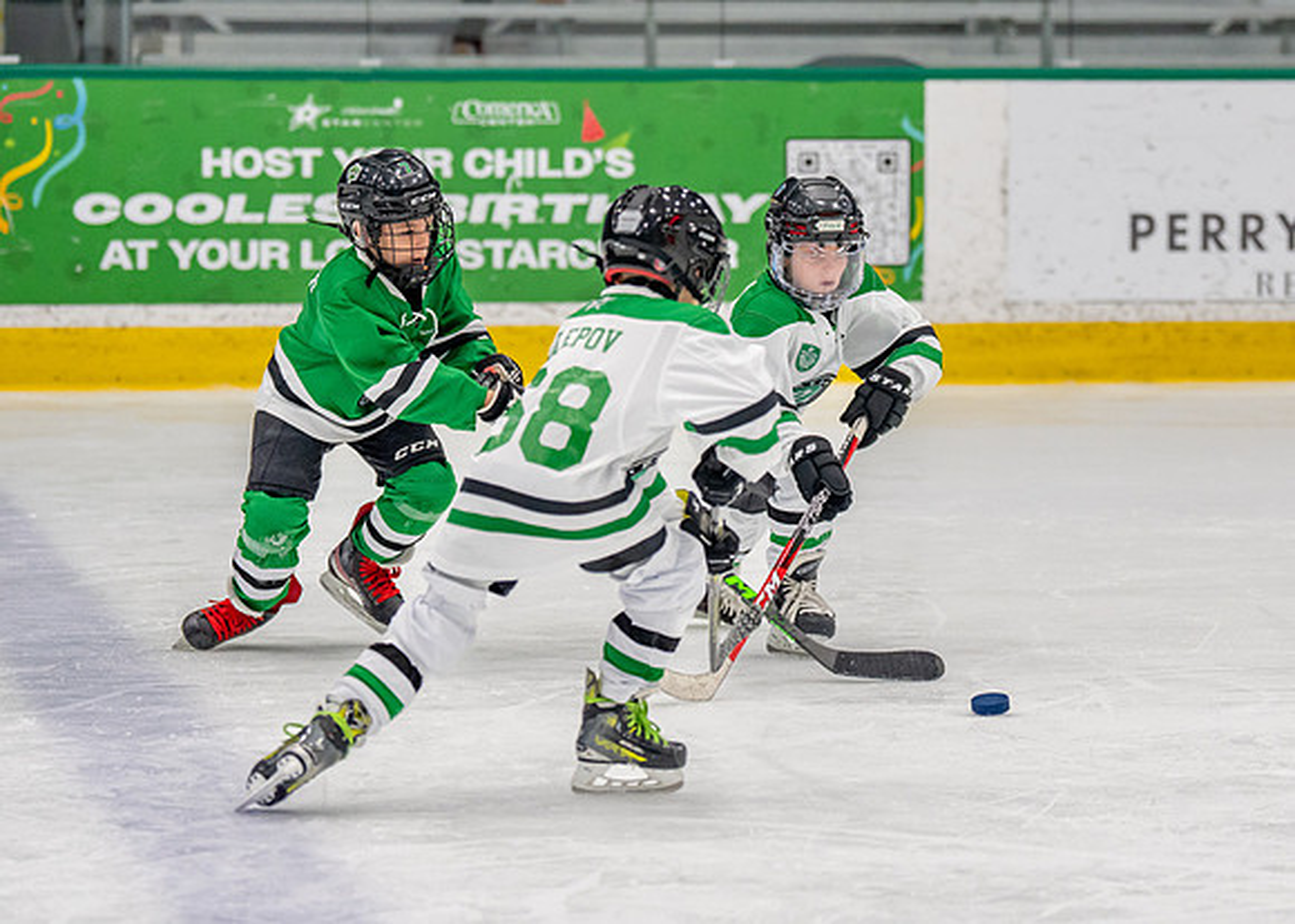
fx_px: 7530
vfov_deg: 7.0
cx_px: 788
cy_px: 358
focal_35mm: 205
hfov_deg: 9.8
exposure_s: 1/1600
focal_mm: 116
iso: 1250
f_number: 2.8
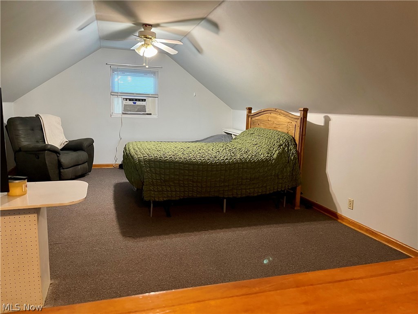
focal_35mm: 25
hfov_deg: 69.4
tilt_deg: -8.6
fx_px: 302
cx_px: 209
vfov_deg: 54.9
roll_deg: -2.3
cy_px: 157
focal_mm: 5.1
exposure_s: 1/40
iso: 500
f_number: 1.6
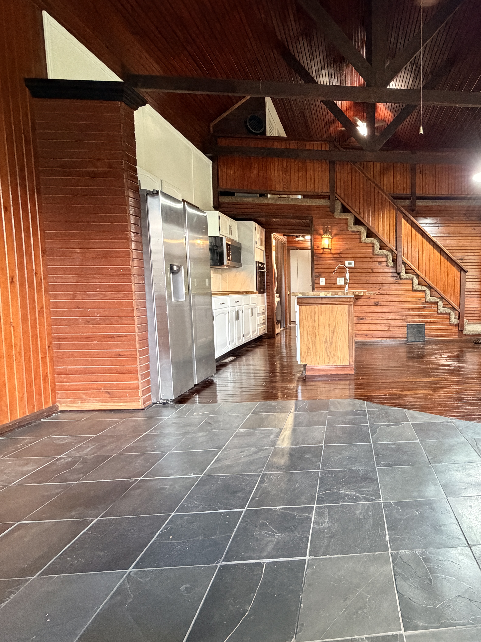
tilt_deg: -5.6
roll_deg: +0.5
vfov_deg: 84.7
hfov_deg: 62.9
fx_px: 352
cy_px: 319
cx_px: 383
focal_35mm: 19
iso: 640
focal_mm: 2.22
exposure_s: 1/60
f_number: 2.2
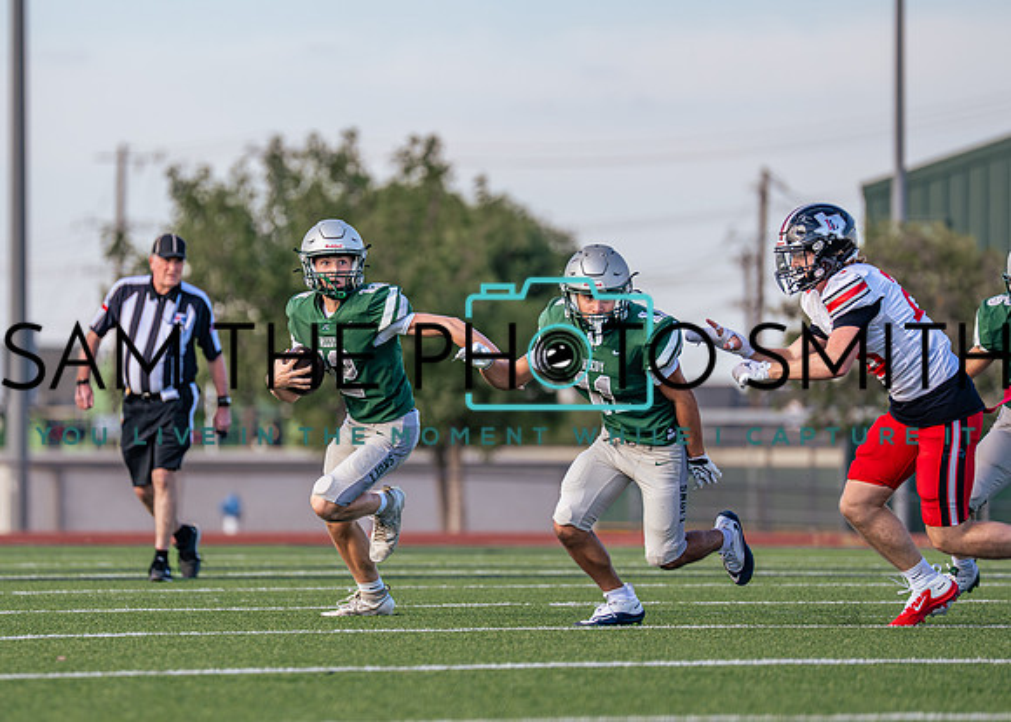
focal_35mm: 315
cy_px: 350
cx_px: 360
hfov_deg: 6.4
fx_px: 9035
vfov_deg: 4.6
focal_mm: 200
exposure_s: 1/2500
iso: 250
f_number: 2.8
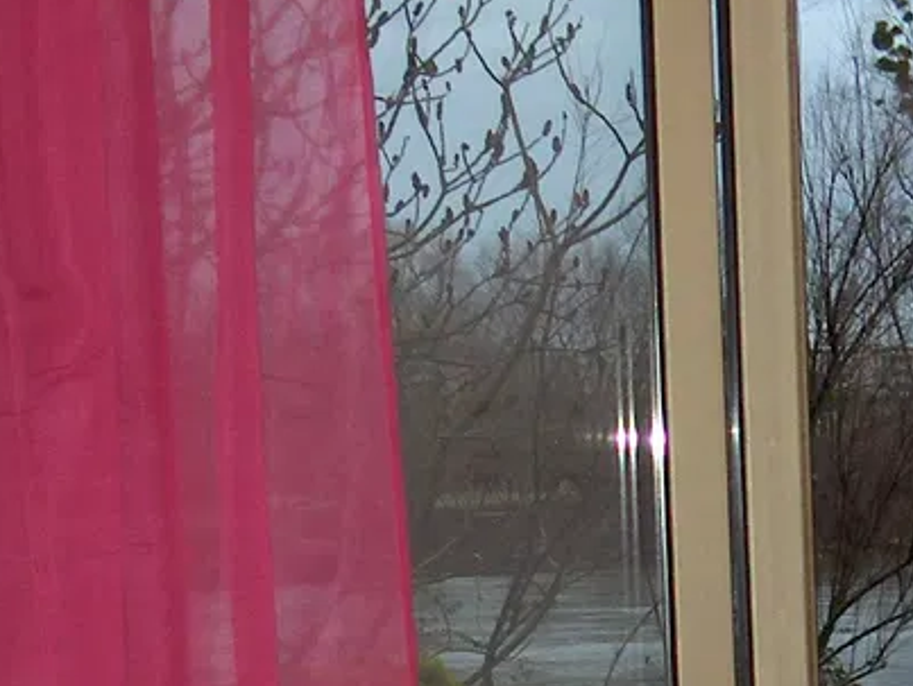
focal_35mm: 155
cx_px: 1053
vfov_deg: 9.5
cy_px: 749
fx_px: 4092
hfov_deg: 12.5
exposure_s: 1/60
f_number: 2.8
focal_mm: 8
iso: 100
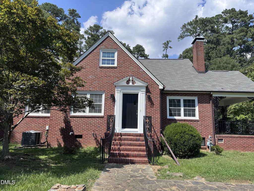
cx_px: 127
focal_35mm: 24
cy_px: 96
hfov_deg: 71.6
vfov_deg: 56.8
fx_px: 176
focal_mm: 6.76
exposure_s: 1/3597
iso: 80
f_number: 1.78
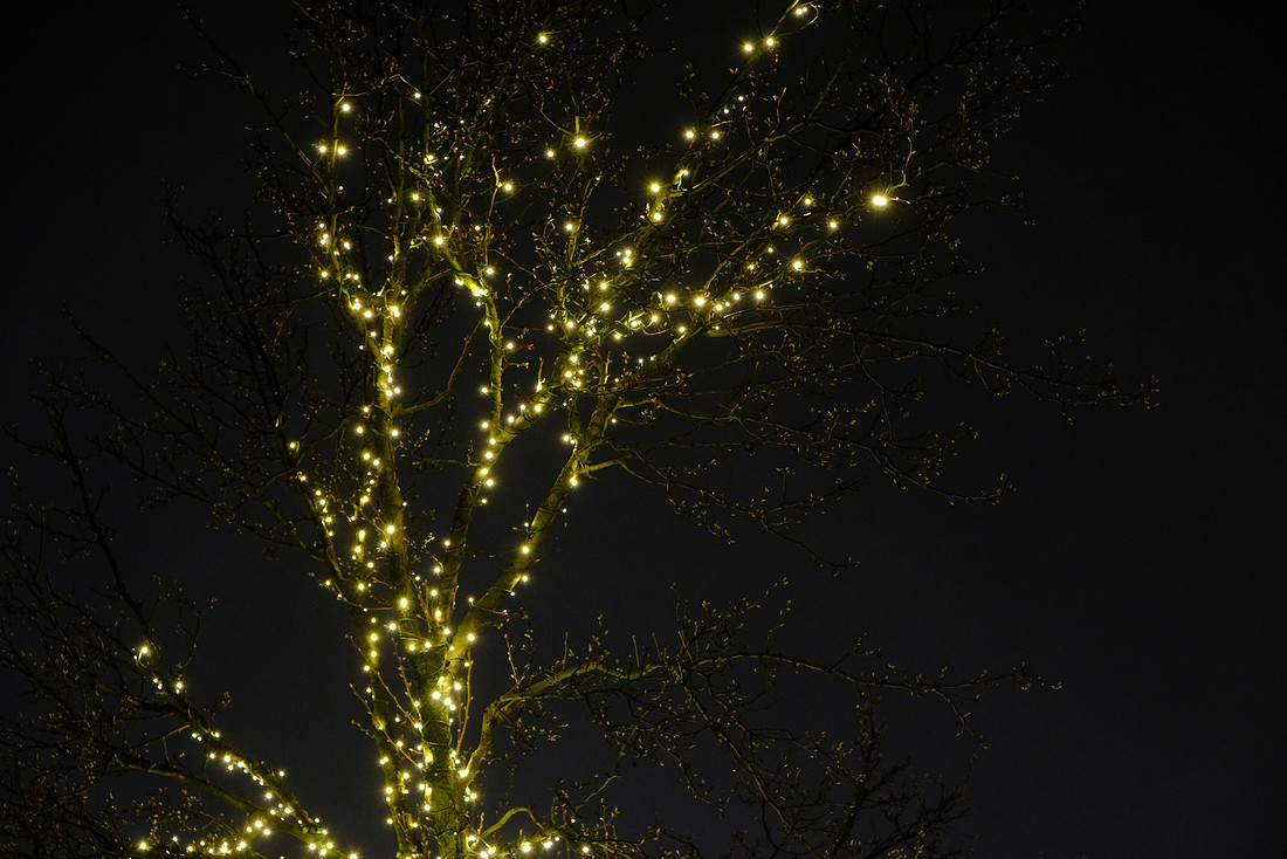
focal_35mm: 73
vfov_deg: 18.7
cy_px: 430
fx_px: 2610
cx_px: 644
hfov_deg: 27.7
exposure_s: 1/10
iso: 1600
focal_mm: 48.4
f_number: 4.5
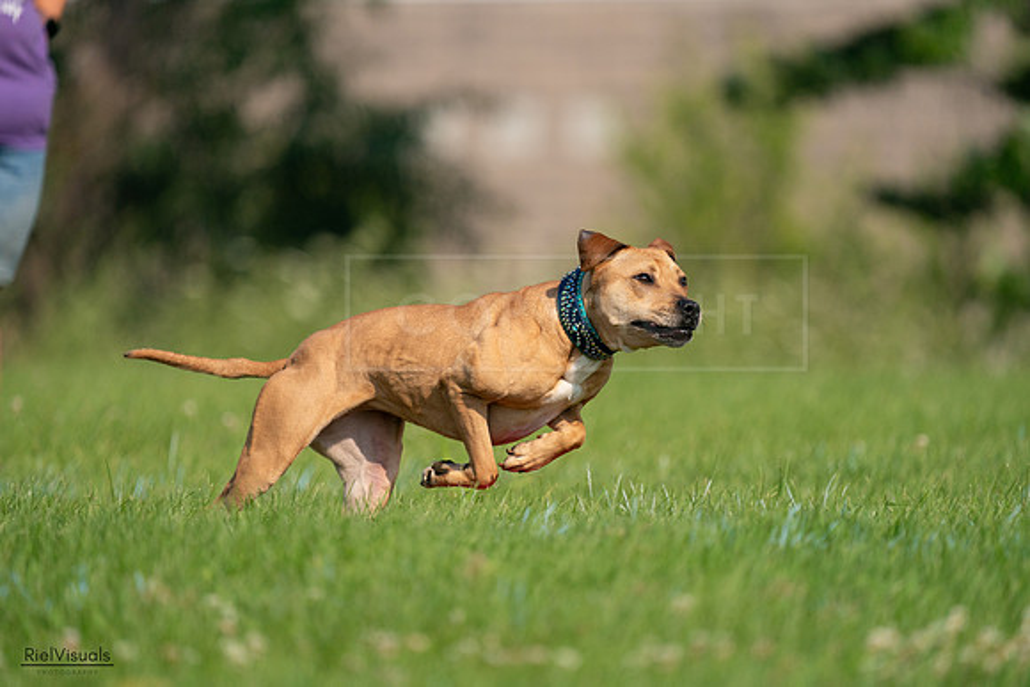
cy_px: 344
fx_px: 17170
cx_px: 515
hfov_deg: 3.4
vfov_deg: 2.3
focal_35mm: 600
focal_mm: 600
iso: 800
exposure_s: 1/4000
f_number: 6.3
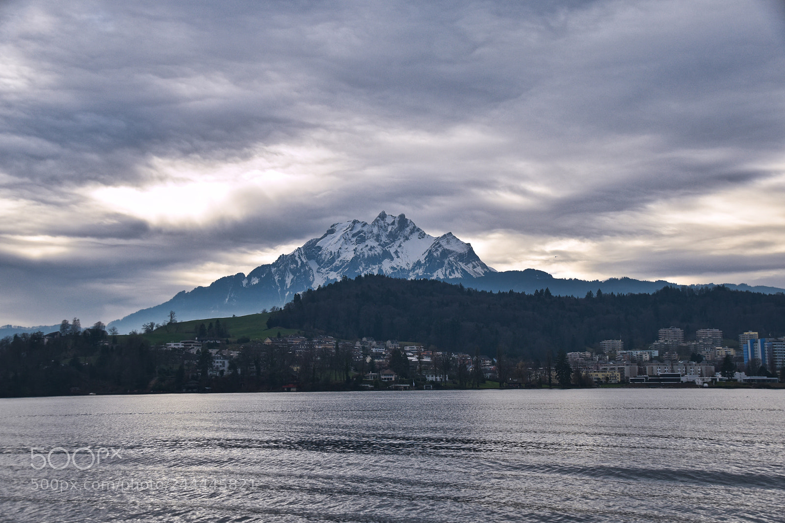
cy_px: 262
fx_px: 948
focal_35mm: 44
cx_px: 392
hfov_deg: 45.0
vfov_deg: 30.8
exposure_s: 1/250
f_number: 8
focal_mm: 29
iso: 200
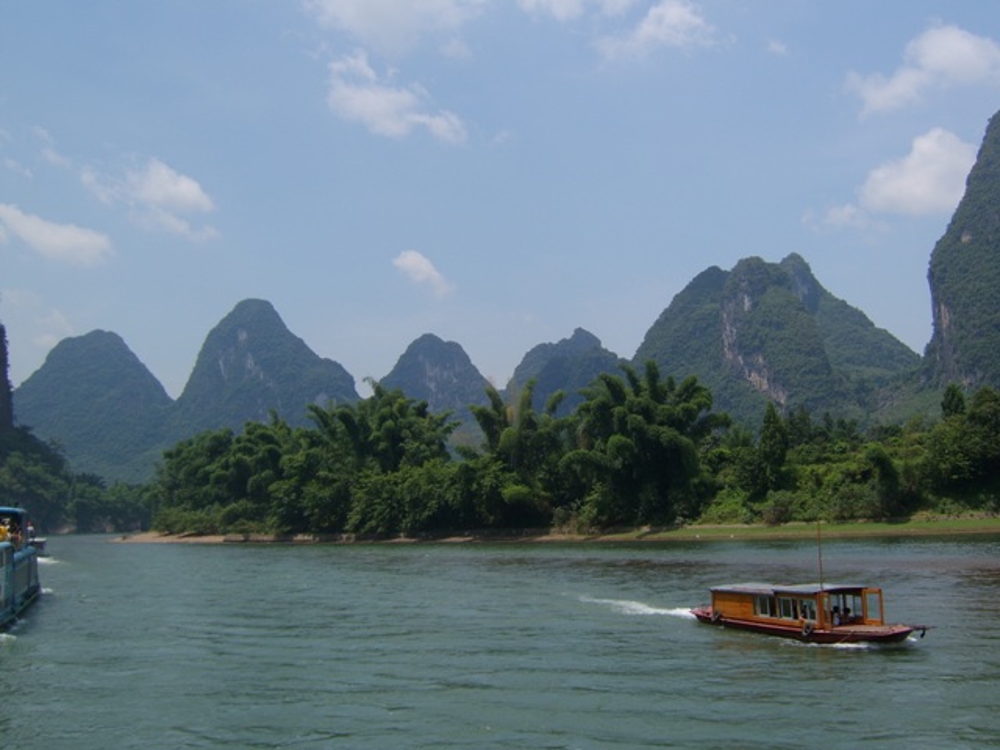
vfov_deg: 45.4
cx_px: 500
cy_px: 375
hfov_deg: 58.4
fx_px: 896
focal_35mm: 31
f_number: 6.7
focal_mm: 8.13
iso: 50
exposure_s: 1/272
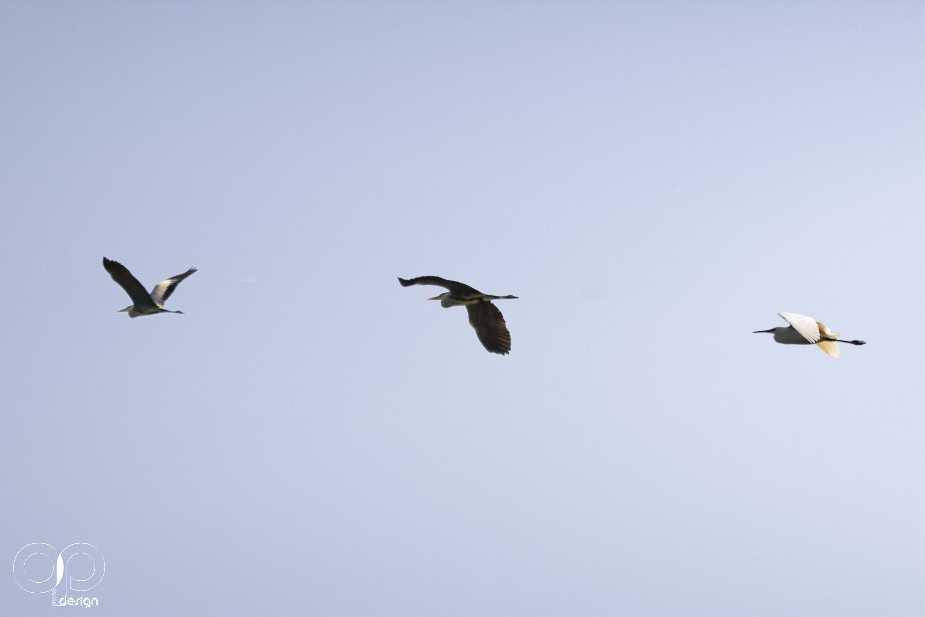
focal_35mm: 300
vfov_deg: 4.6
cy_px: 308
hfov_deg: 6.9
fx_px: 7708
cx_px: 462
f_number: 2.8
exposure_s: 1/2000
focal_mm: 200
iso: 250
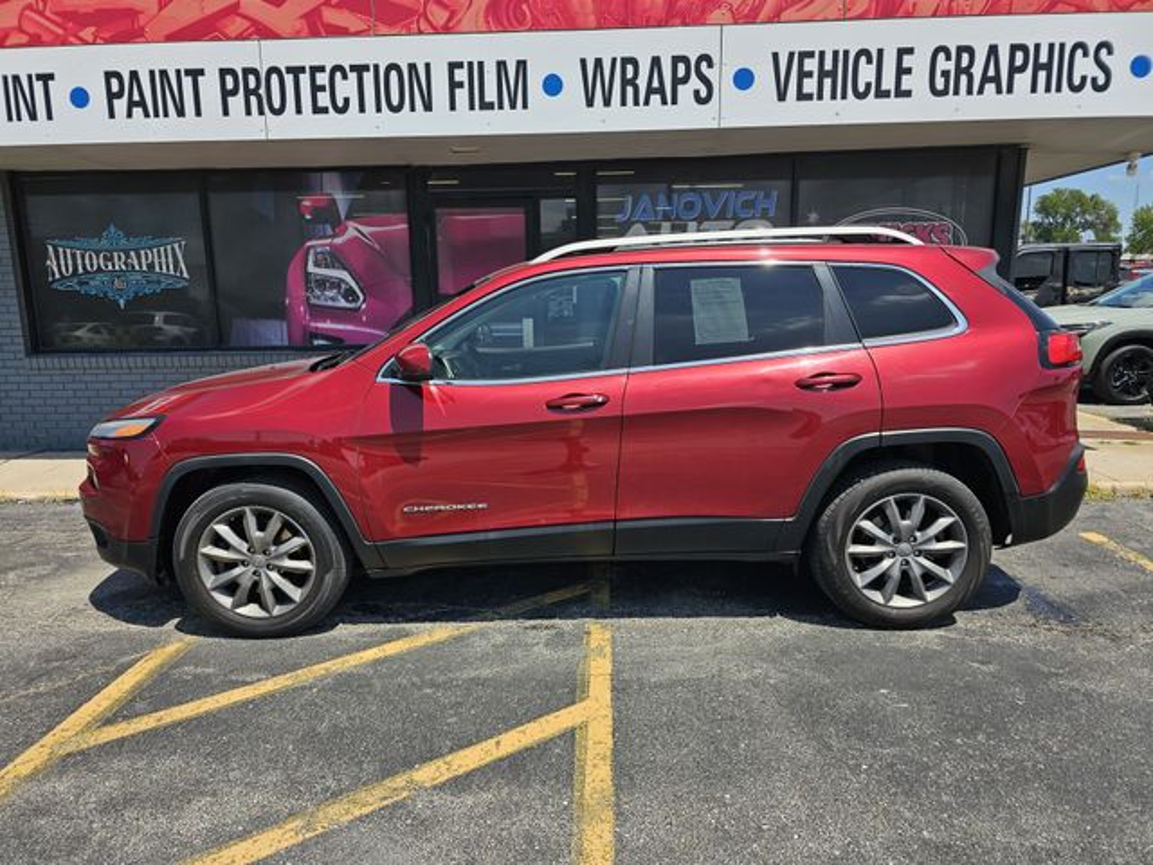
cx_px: 576
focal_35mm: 23
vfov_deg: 58.9
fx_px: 766
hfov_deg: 73.9
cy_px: 432
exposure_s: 1/852
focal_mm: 6.3
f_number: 1.7
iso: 12
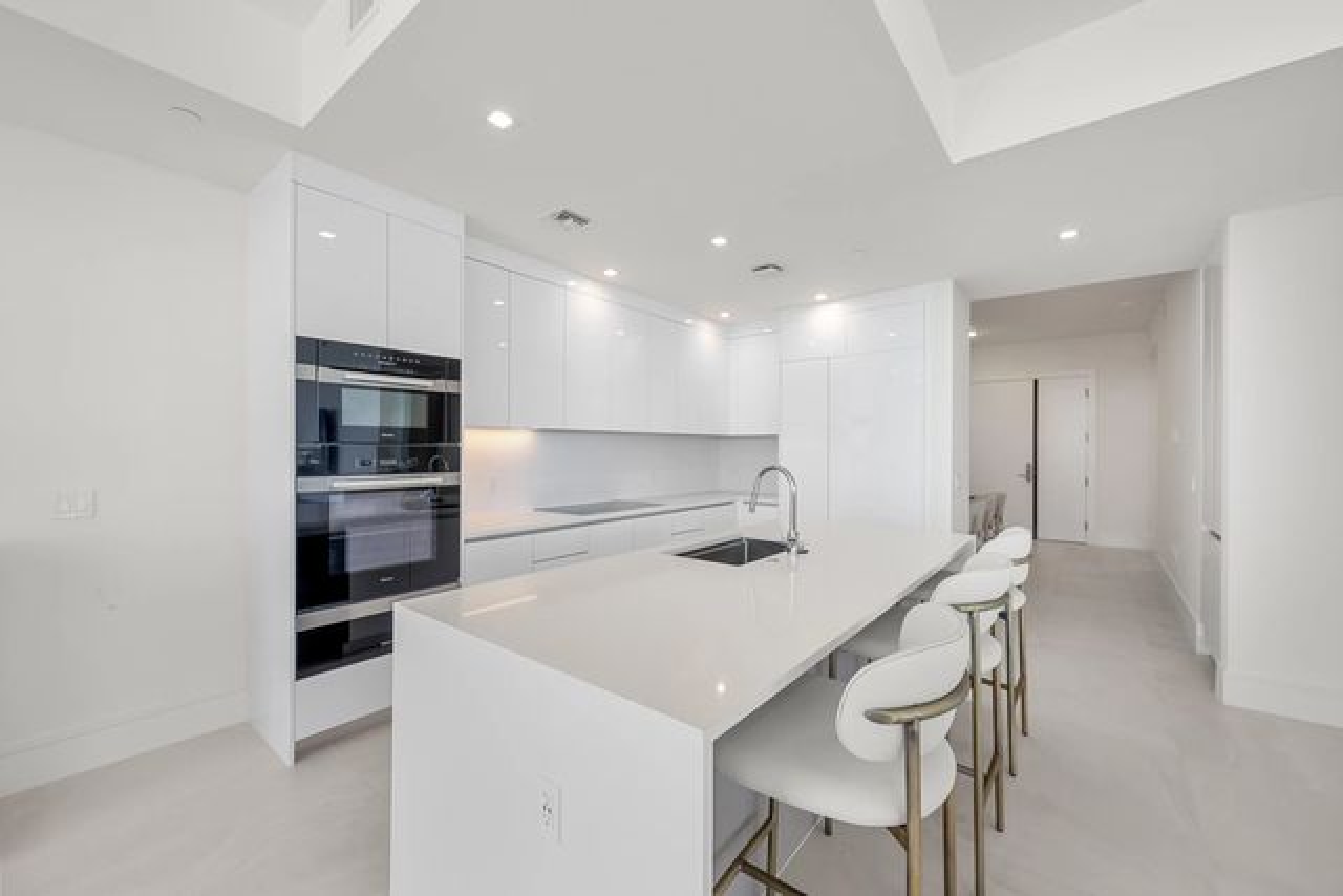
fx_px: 522
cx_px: 672
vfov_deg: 81.2
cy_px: 448
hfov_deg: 104.2
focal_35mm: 14
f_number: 8
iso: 500
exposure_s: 1/30
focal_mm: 14
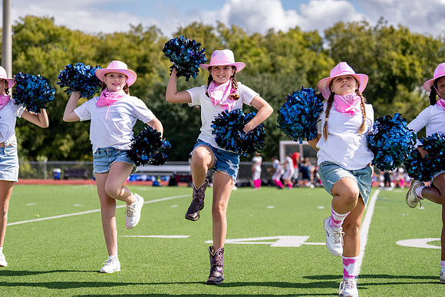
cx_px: 210
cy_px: 126
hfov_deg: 20.0
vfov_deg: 13.4
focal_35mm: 102
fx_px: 1262
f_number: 2.8
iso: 250
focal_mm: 70
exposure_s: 1/4000
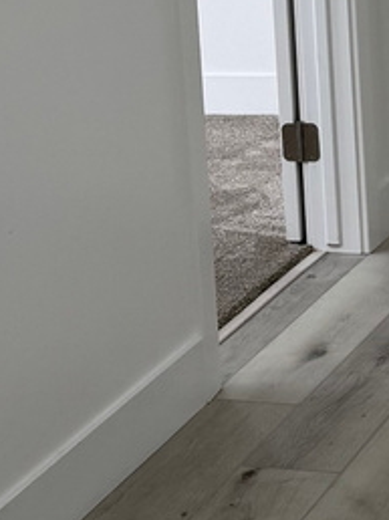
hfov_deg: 10.4
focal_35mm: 143
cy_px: 6
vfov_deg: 13.6
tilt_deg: -9.6
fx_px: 2146
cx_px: 183
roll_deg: +4.8
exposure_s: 1/246
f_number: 1.78
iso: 80
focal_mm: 6.76
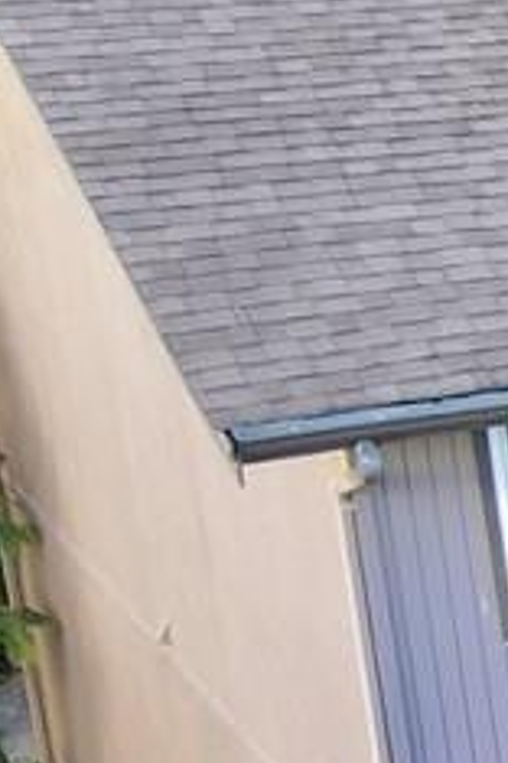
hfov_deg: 6.2
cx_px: 2214
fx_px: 3619
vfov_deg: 11.9
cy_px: 672
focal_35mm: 171
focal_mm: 4.5
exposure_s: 1/100
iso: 100
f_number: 2.8
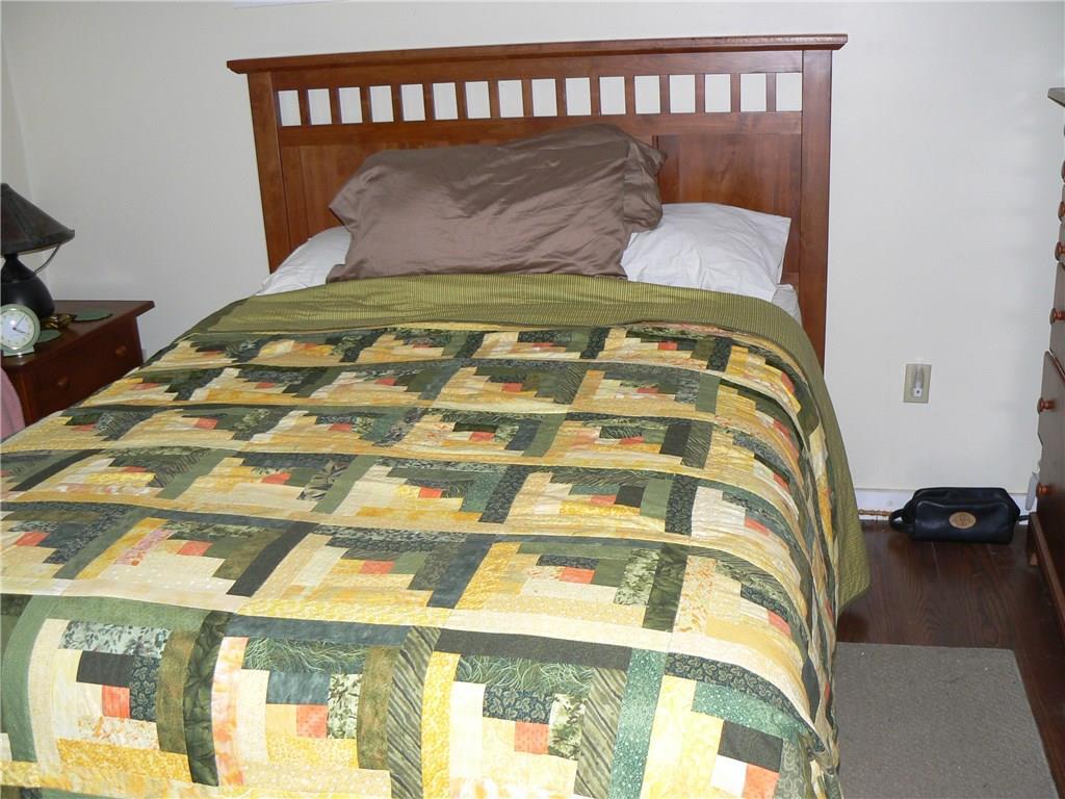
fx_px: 1108
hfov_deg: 51.4
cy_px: 400
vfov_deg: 39.7
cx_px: 532
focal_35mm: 36
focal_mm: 6
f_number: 2.8
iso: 100
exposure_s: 1/30
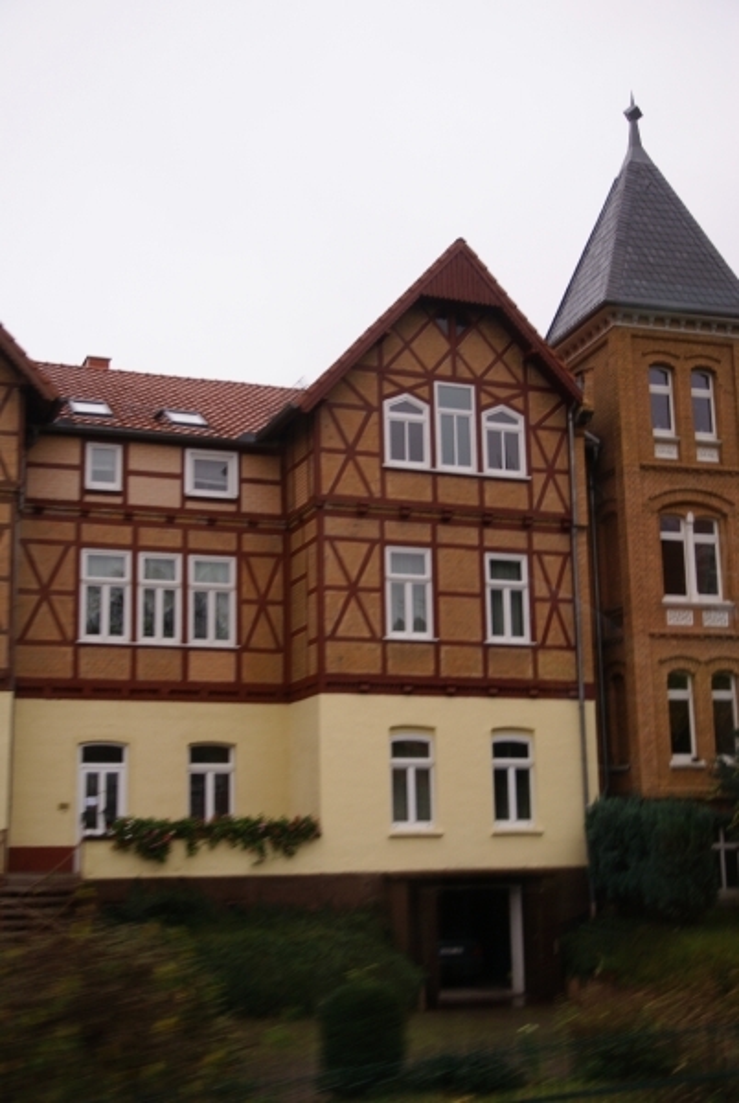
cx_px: 370
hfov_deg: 32.0
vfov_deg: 46.3
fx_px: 1289
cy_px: 552
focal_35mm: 42
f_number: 3.5
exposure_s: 1/50
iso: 100
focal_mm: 28
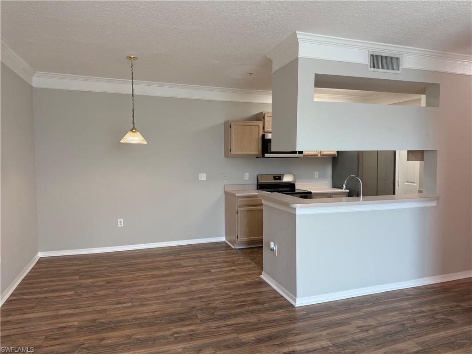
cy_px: 177
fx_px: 327
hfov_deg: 71.6
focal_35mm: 24
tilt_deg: -2.4
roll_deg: +0.2
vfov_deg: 56.8
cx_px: 236
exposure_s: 1/152
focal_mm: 6.76
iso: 125
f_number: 1.78
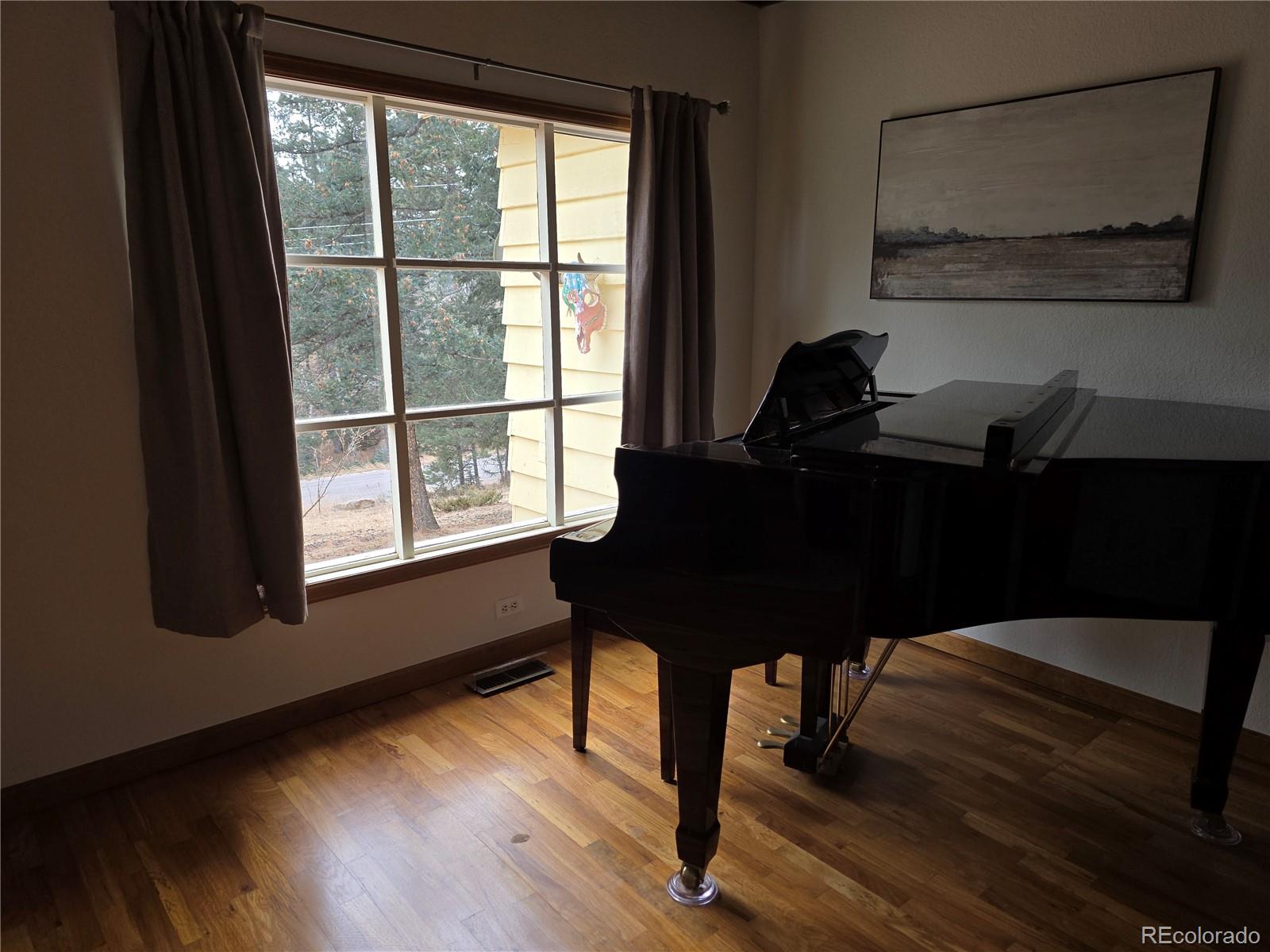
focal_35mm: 23
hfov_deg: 73.9
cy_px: 476
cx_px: 635
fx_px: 844
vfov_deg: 58.9
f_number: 1.7
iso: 20
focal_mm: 6.3
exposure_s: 1/120
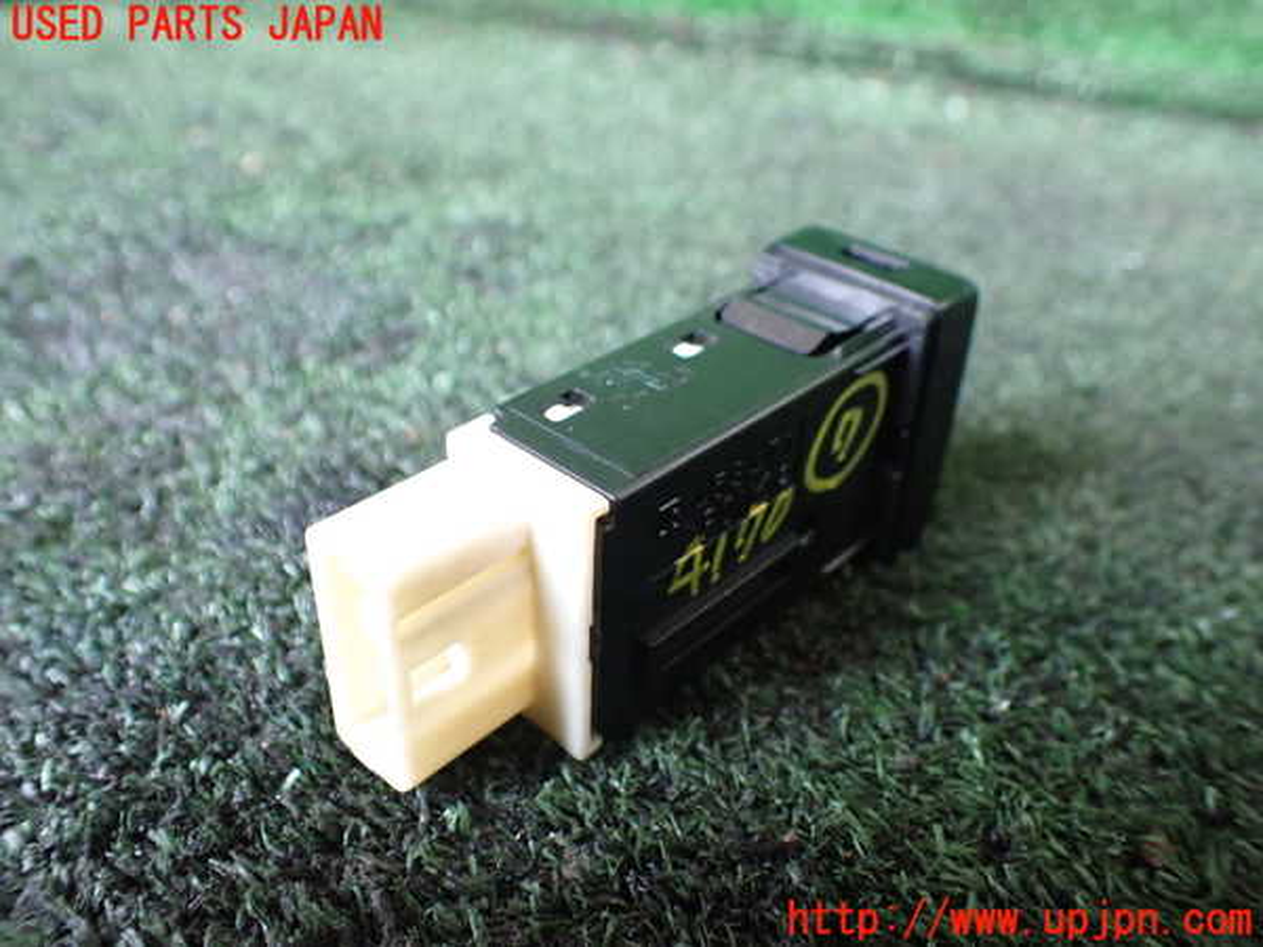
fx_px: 1095
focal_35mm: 30
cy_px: 474
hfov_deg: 60.0
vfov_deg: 46.8
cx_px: 632
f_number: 2.3
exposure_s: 1/125
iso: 640
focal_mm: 5.4
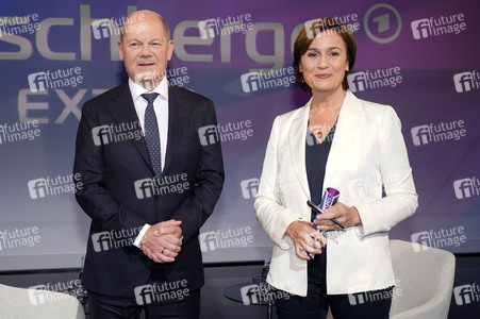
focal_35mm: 43
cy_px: 160
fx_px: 573
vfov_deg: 31.1
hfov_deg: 45.5
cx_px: 240
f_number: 5
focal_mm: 43
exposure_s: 1/125
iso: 2000
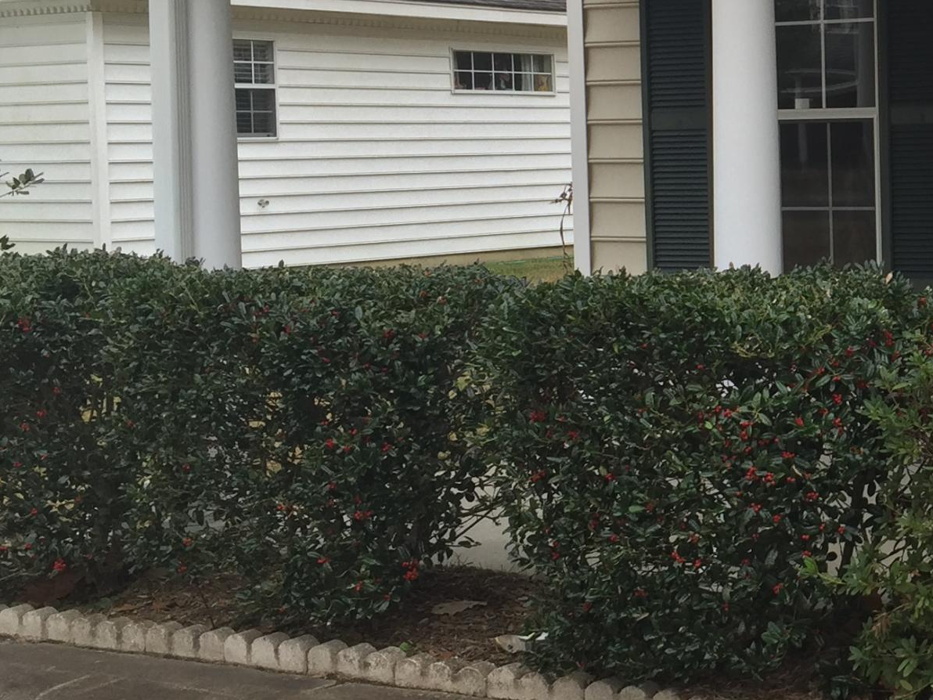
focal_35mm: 73
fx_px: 1968
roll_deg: +0.8
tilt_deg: -2.0
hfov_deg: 24.4
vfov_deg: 20.1
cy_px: 216
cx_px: 1098
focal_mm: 4.15
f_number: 2.2
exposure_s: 1/184
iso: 32
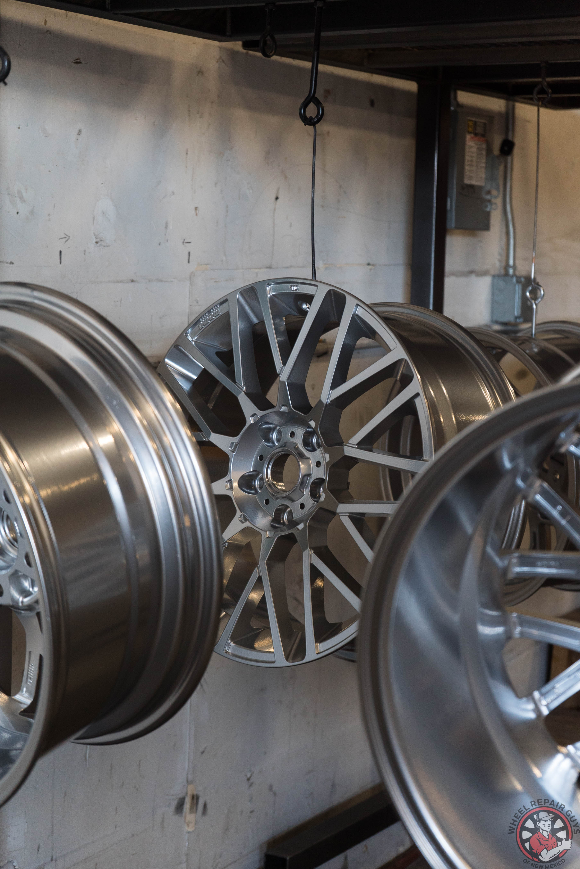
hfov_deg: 19.5
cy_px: 434
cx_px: 290
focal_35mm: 70
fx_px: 1689
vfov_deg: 28.8
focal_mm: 70
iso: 1000
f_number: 5.6
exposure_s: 1/100
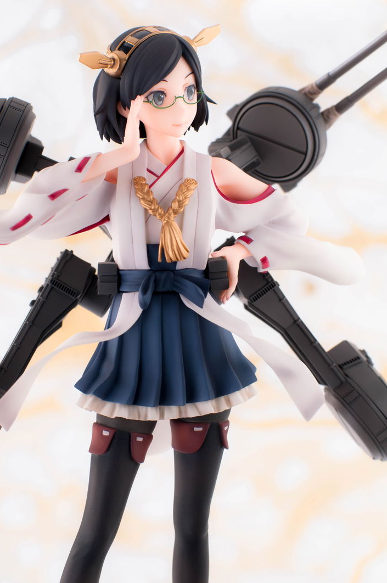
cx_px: 173
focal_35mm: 94
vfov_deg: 21.8
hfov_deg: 14.6
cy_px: 282
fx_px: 1513
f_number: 16
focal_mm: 55
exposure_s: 1/125
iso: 200
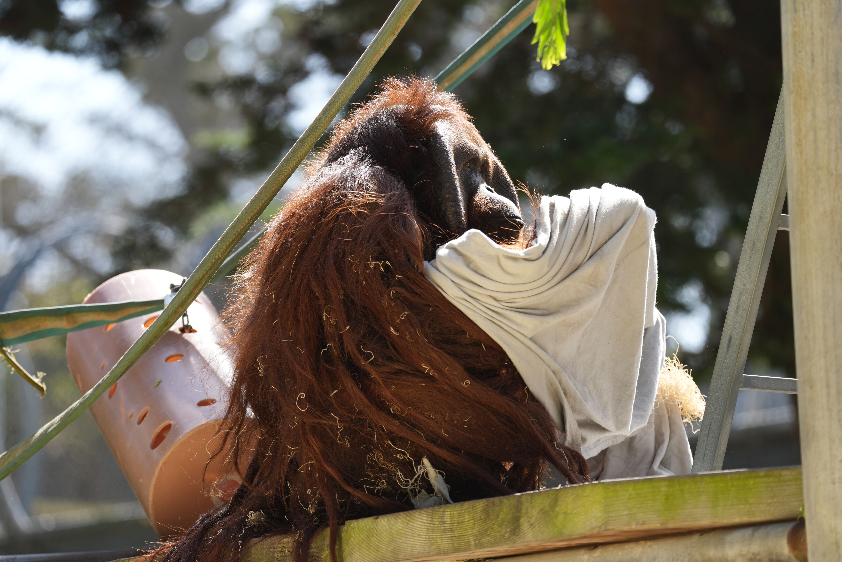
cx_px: 421
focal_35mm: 274
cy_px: 281
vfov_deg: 5.0
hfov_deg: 7.5
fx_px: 6408
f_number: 4.5
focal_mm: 274
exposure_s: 1/400
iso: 250
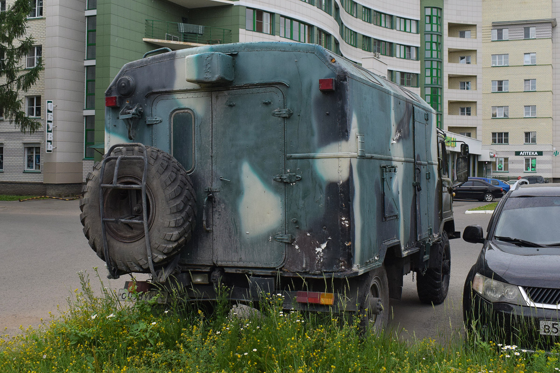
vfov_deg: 40.0
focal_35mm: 33
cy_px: 186
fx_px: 513
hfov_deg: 57.2
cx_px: 280
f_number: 5.6
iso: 800
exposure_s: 1/800
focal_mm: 22
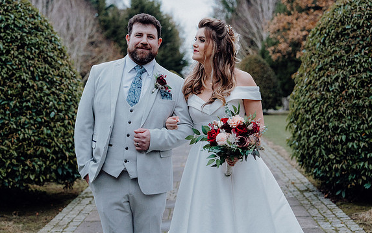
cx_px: 186
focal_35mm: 65
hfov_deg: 31.5
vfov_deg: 20.0
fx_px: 659
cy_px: 108
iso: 4000
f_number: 3.5
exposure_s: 1/200
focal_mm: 63
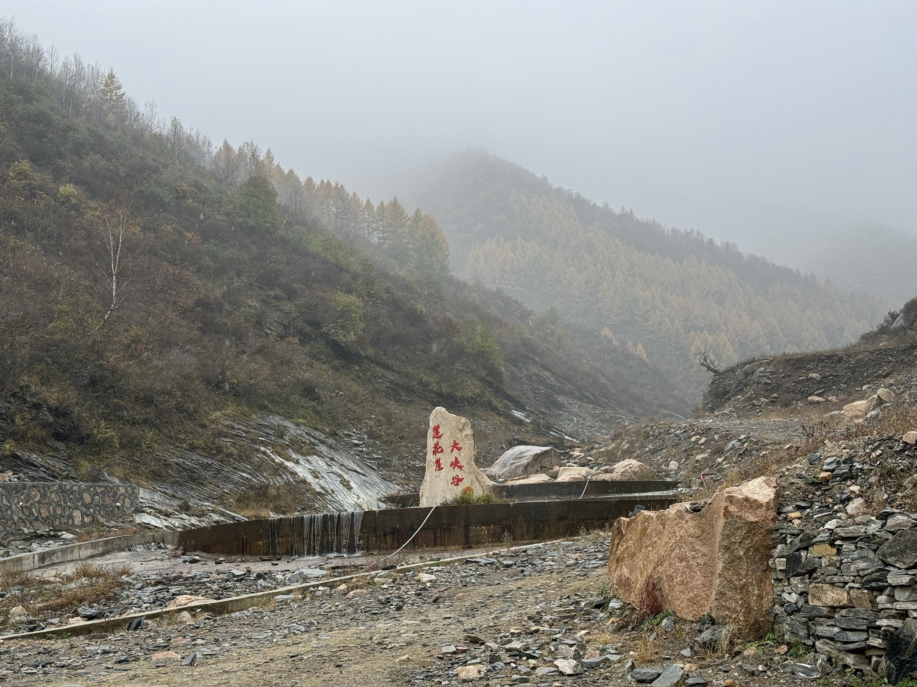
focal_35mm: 48
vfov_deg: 30.3
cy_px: 344
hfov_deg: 39.7
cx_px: 458
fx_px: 1272
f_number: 1.78
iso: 64
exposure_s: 1/1094
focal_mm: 6.76
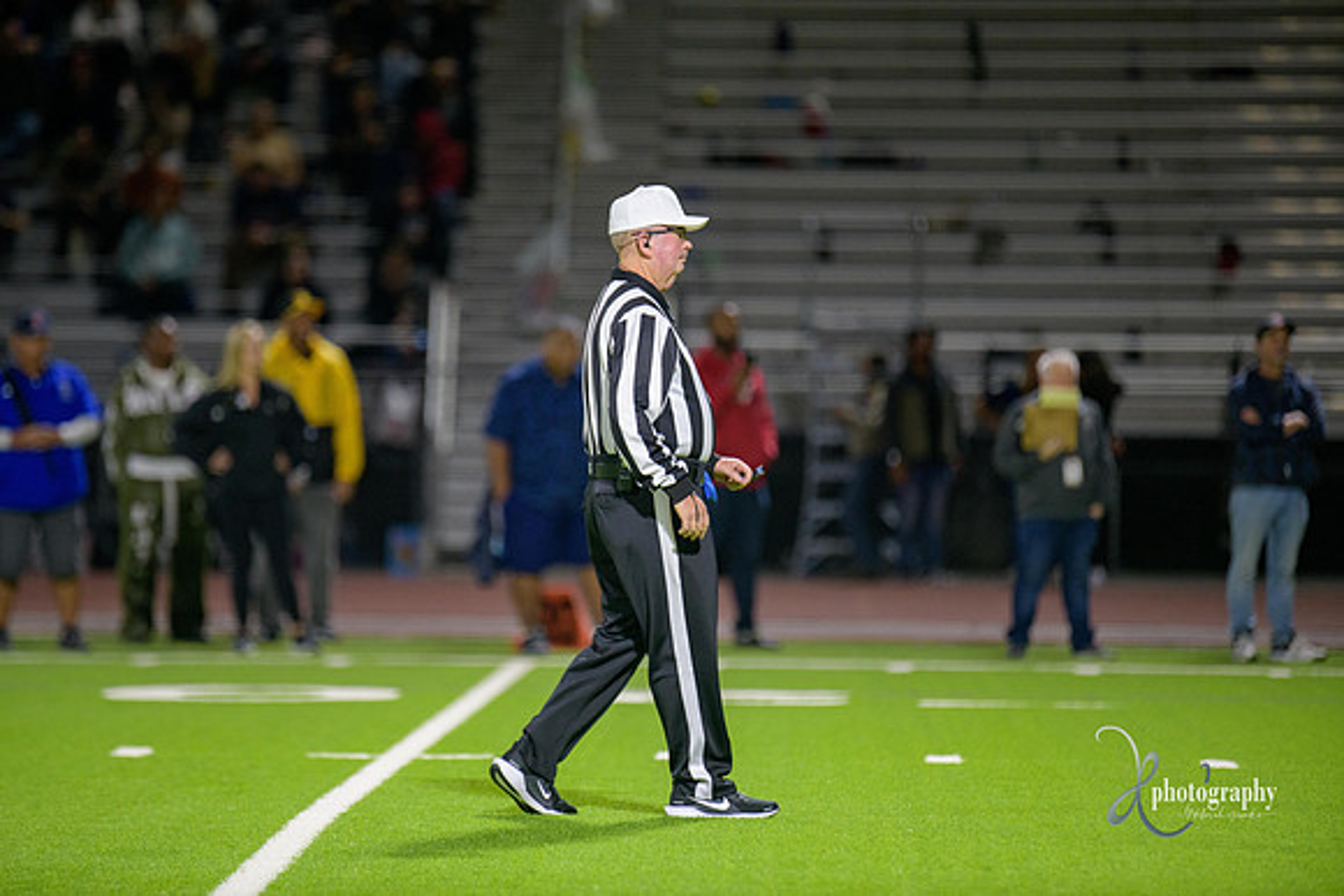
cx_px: 672
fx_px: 11202
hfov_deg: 6.9
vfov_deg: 4.6
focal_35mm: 300
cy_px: 448
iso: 2000
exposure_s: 1/250
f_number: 2.8
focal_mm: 300
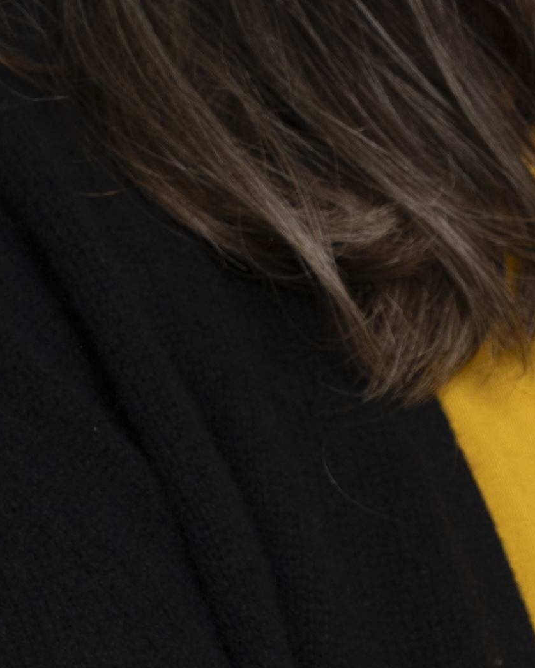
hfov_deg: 3.0
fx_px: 10249
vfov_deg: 3.7
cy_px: 618
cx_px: 852
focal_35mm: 518
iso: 100
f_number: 8
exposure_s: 1/125
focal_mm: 70
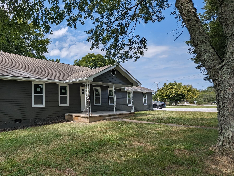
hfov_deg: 76.2
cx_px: 61
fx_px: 135
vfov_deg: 66.1
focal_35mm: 20
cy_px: 85
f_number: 2.2
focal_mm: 1.95
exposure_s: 1/1821
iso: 47
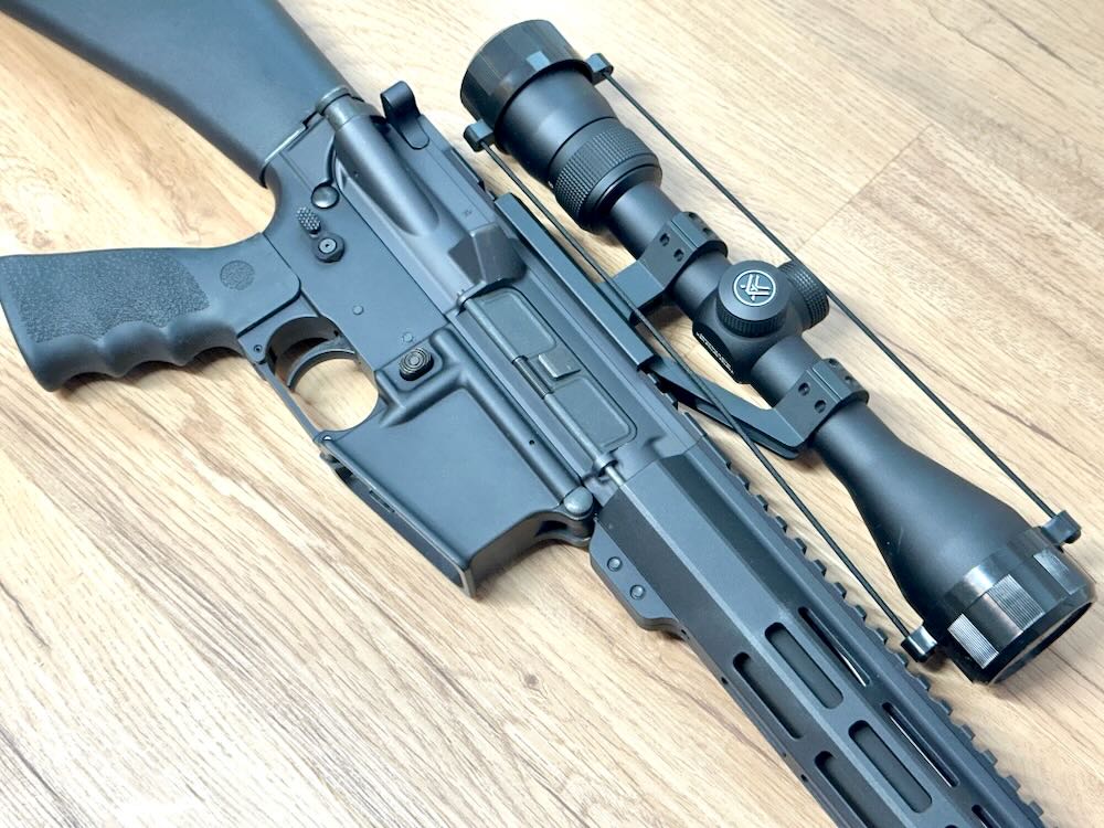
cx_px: 552
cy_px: 414
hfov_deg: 39.7
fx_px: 1531
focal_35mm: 48
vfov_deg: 30.3
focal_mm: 6.86
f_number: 1.78
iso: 125
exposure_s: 1/60
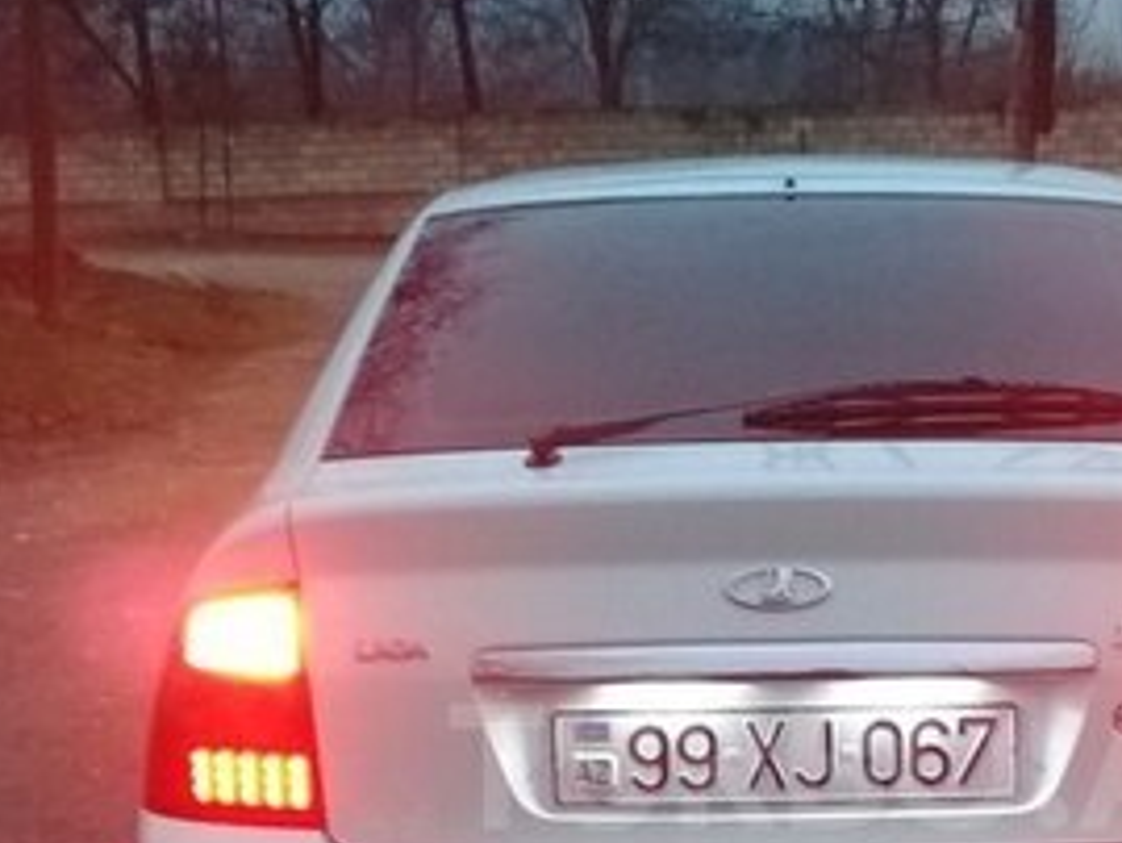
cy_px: 766
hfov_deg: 25.3
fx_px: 2464
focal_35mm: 76
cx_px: 876
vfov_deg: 19.0
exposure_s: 1/17
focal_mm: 3.3
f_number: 2.2
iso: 250
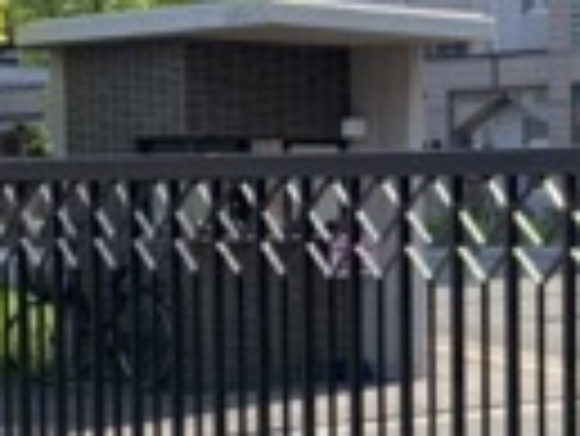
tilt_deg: -5.2
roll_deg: +1.0
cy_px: 351
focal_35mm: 129
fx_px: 2163
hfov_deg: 14.9
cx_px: 625
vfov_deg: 11.5
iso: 25
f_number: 1.8
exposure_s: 1/871
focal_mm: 4.25
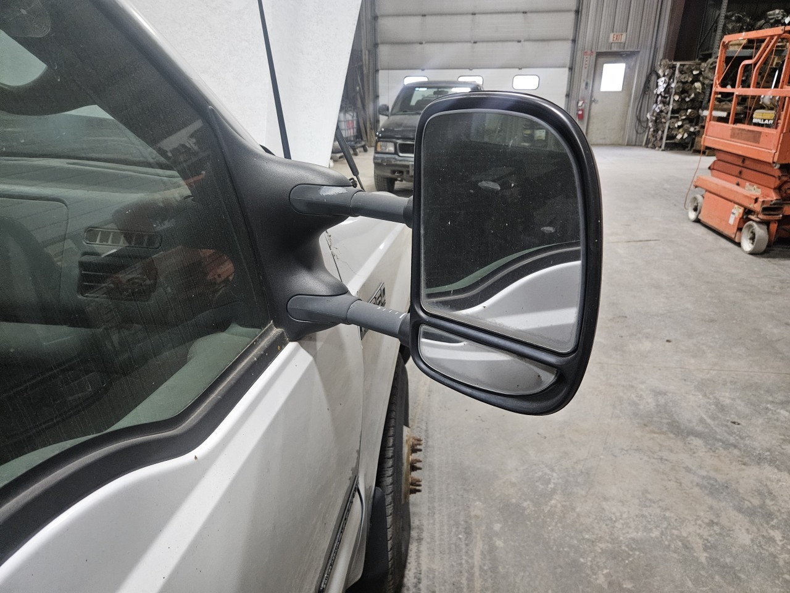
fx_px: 525
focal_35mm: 23
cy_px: 296
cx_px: 395
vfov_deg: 58.9
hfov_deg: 73.9
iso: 800
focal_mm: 5.4
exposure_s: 1/120
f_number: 1.8
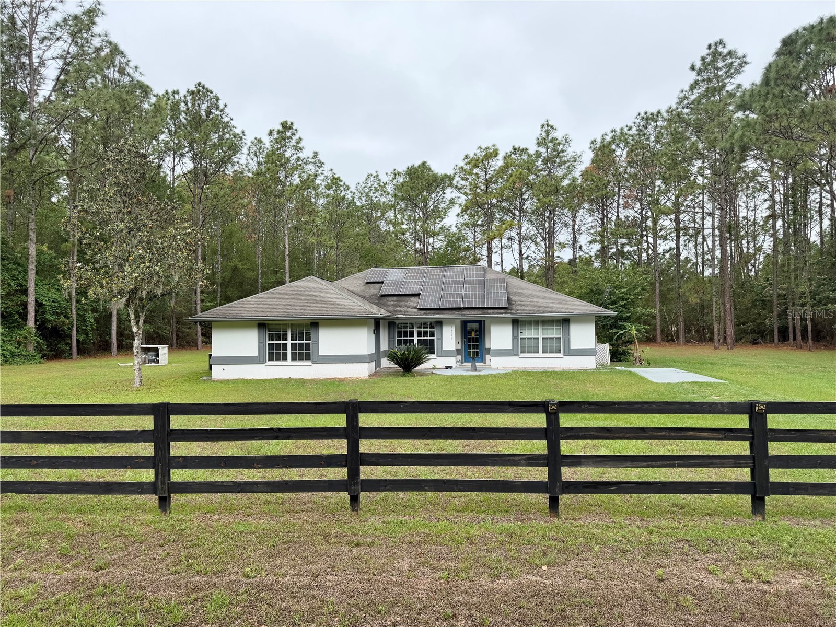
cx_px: 418
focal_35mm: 24
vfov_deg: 56.8
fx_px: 580
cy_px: 314
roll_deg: +1.9
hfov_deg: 71.6
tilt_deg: -0.3
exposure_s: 1/2299
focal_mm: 6.76
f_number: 1.78
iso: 80
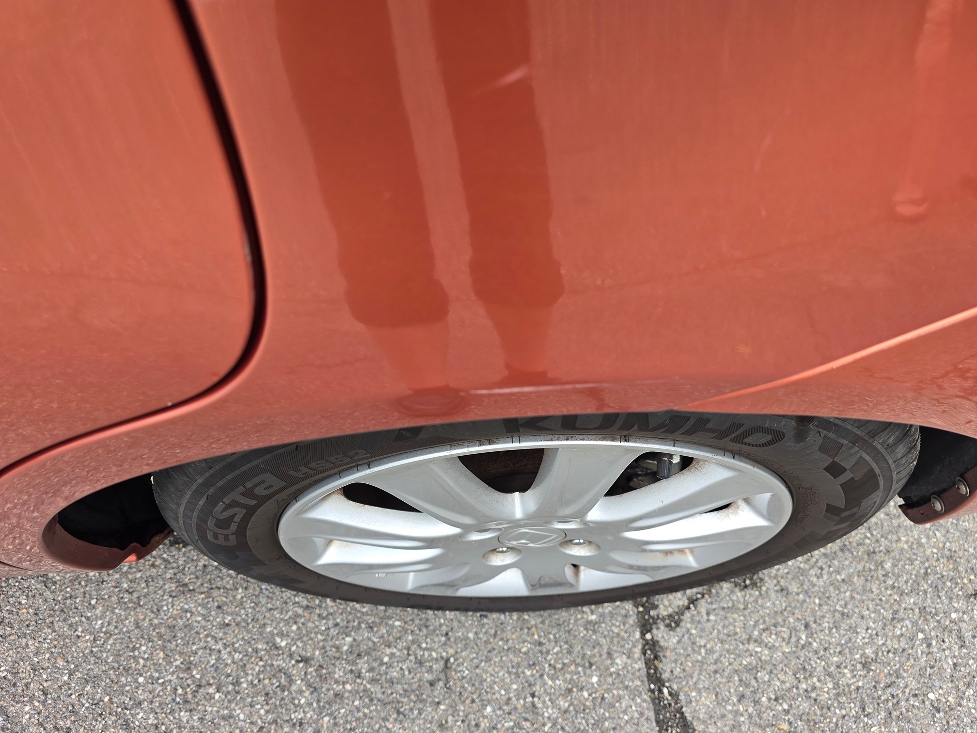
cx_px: 488
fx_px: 649
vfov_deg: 58.9
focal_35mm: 23
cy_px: 366
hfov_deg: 73.9
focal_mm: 6.3
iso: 12
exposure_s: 1/137
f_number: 1.7
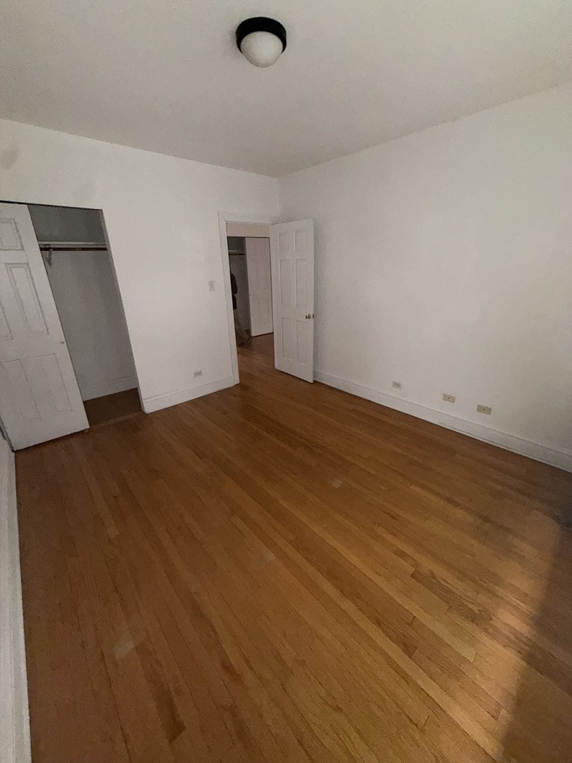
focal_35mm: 14
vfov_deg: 102.1
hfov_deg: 85.7
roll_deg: +1.1
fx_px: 308
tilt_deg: -21.6
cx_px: 286
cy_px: 382
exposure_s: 1/60
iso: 400
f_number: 2.2
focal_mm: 2.22
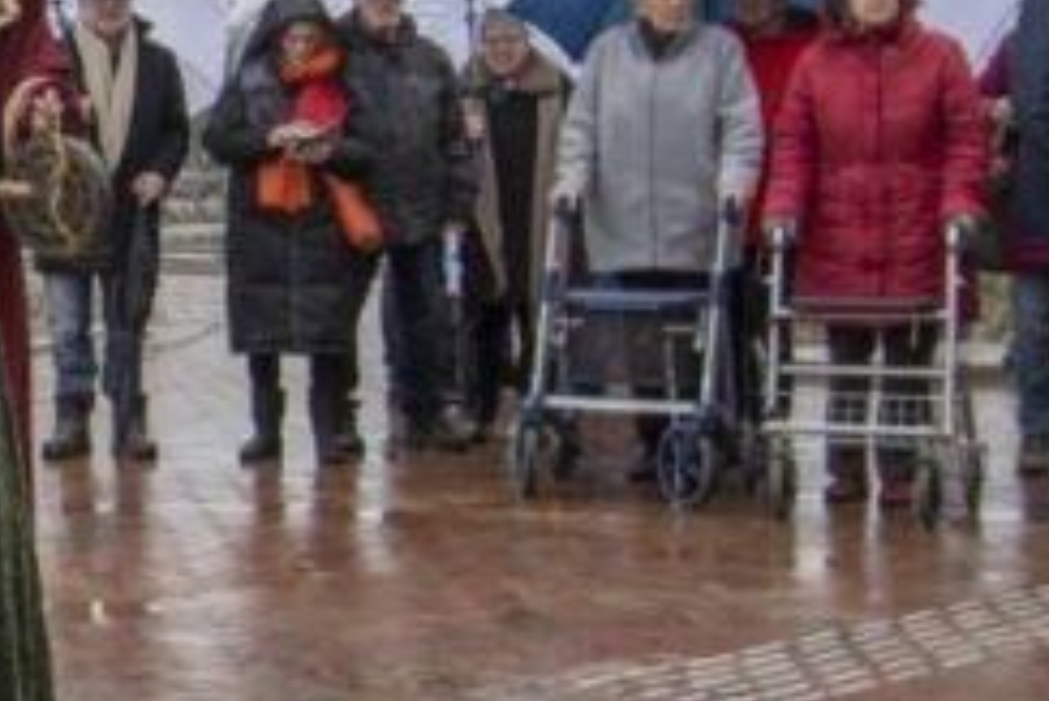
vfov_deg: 16.5
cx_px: -591
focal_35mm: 83
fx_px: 2420
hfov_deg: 20.4
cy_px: 267
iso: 100
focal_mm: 16
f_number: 5
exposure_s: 1/250
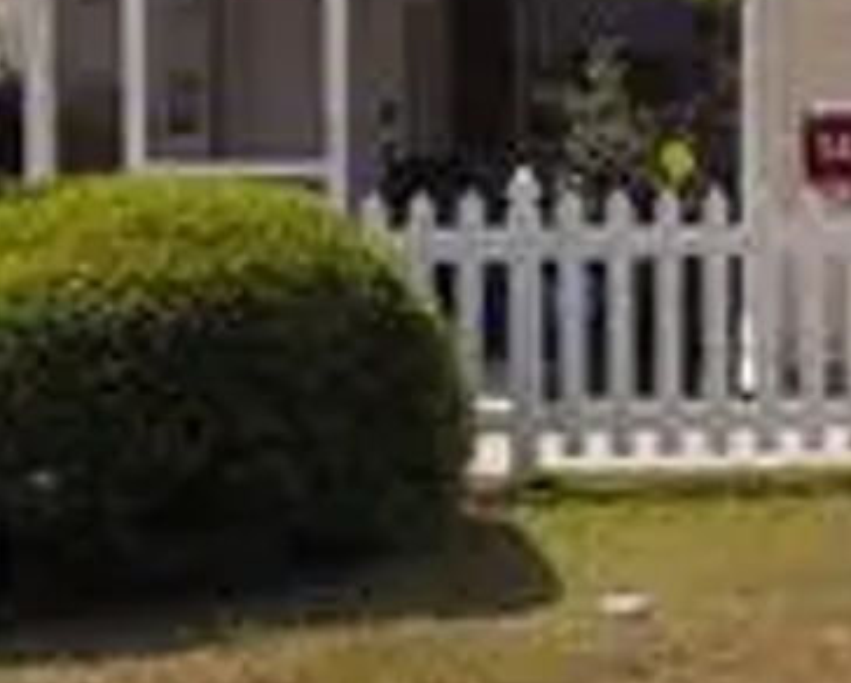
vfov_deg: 16.0
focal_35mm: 96
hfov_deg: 18.3
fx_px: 2420
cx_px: 1178
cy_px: 189
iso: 80
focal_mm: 6.3
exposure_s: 1/400
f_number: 8.3
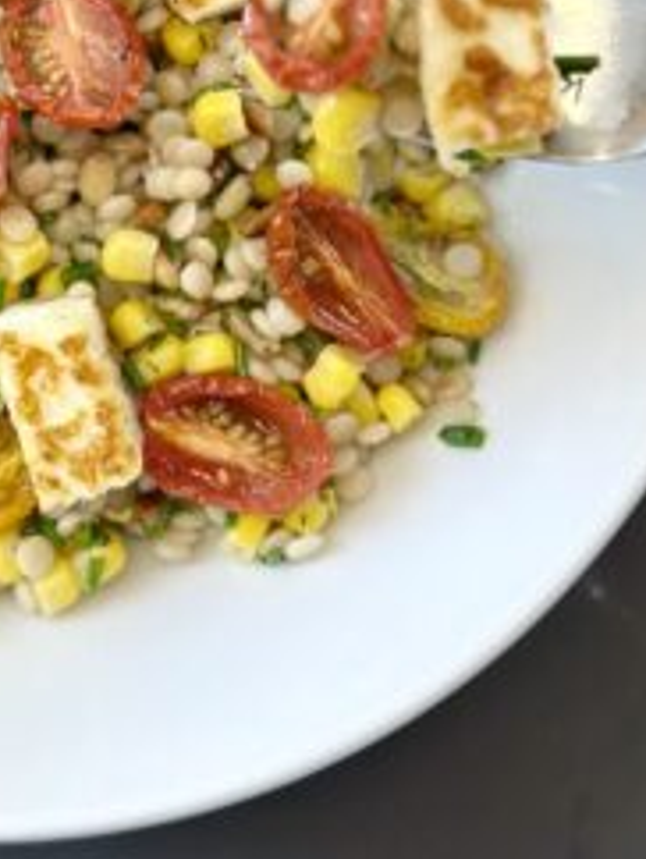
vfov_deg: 19.4
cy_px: 71
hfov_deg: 14.8
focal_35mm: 99
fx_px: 2459
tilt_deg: -81.2
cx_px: 94
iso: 64
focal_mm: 6.86
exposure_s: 1/125
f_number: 1.78
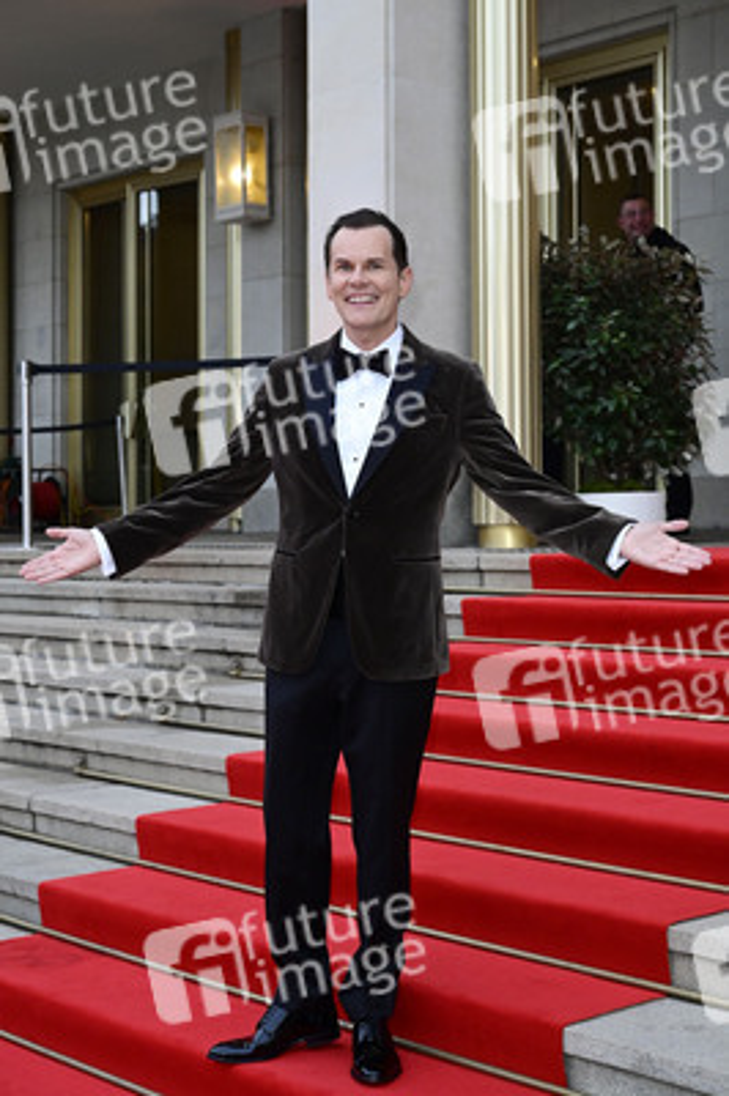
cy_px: 548
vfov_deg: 39.6
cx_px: 364
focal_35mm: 50
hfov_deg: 26.9
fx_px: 1521
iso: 3200
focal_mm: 50
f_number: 5.6
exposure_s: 1/250
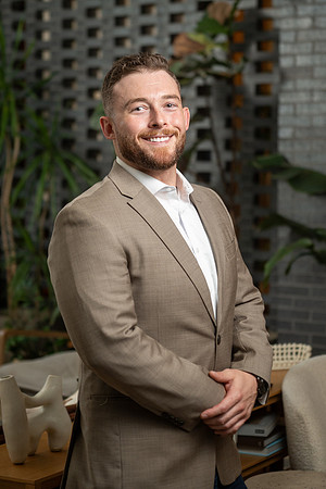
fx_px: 1168
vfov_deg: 23.6
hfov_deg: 15.9
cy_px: 244
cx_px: 163
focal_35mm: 86
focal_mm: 86
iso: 800
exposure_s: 1/200
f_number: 4
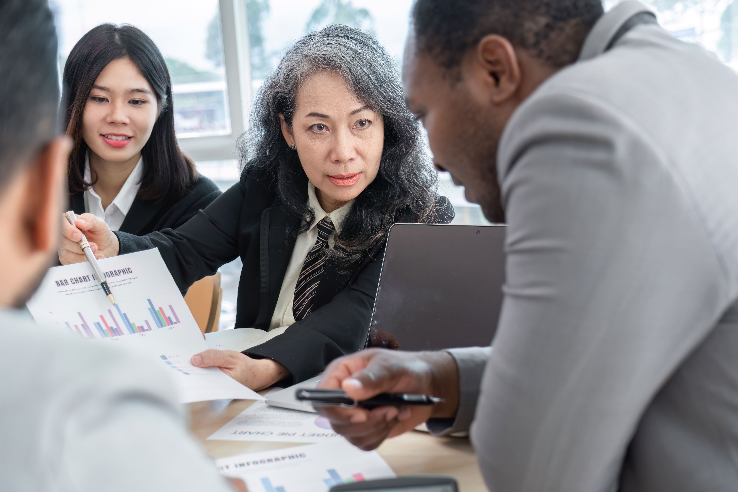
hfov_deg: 41.9
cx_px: 369
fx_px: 963
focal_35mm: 47
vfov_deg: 28.6
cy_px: 246
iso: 500
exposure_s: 1/100
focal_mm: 31.1
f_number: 2.8
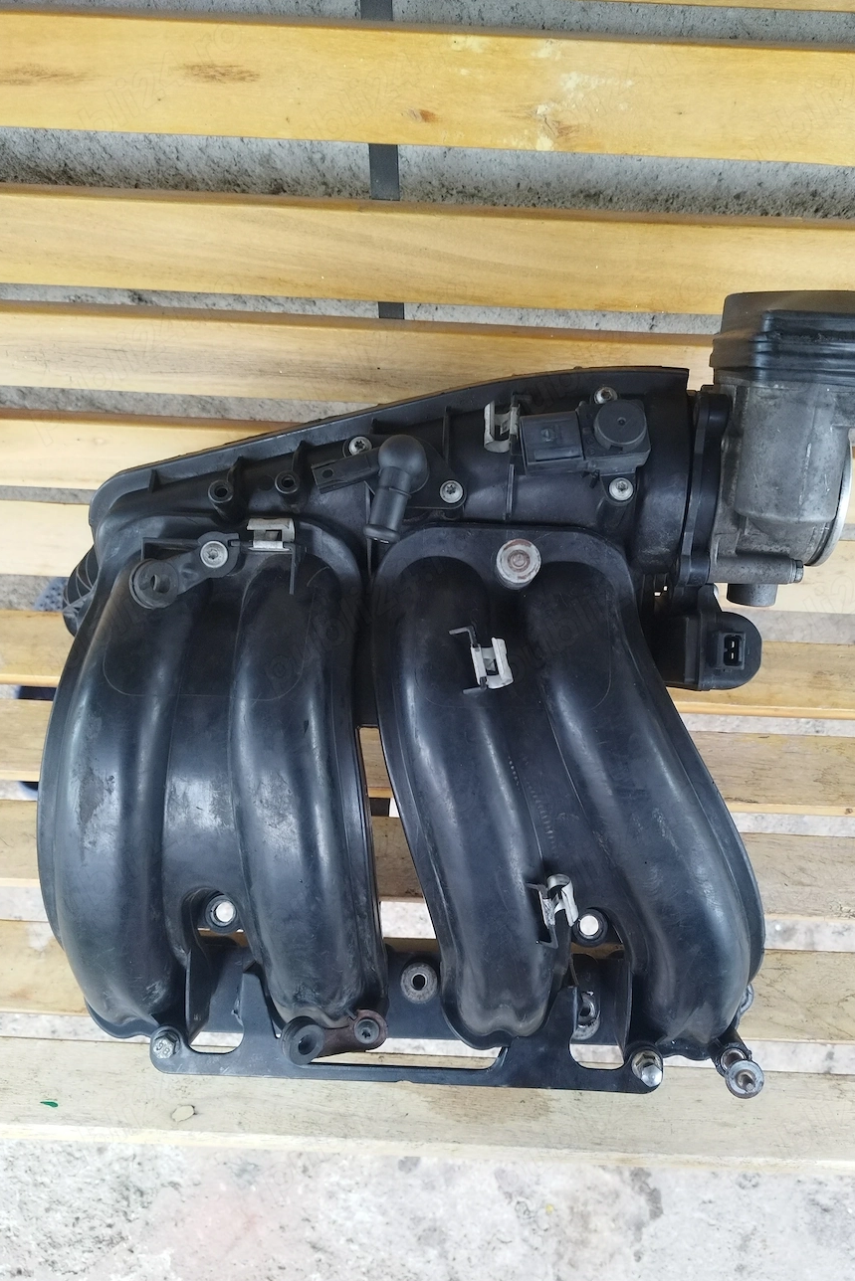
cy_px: 661
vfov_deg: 65.5
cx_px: 484
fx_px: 997
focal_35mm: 28
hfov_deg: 46.3
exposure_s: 1/33.3
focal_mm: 6.24
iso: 828
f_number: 1.8
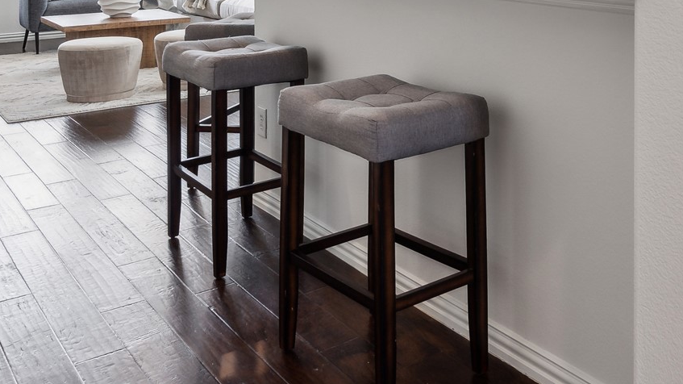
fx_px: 779
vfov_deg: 25.1
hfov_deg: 44.0
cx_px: 588
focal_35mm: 43
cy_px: -69
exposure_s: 1/20
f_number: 6.3
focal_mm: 16
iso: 200
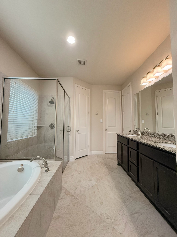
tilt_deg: +3.8
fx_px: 95
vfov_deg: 102.1
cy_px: 118
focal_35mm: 14
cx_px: 88
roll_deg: -0.7
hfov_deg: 85.7
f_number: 2.2
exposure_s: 1/120
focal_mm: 2.22
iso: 320
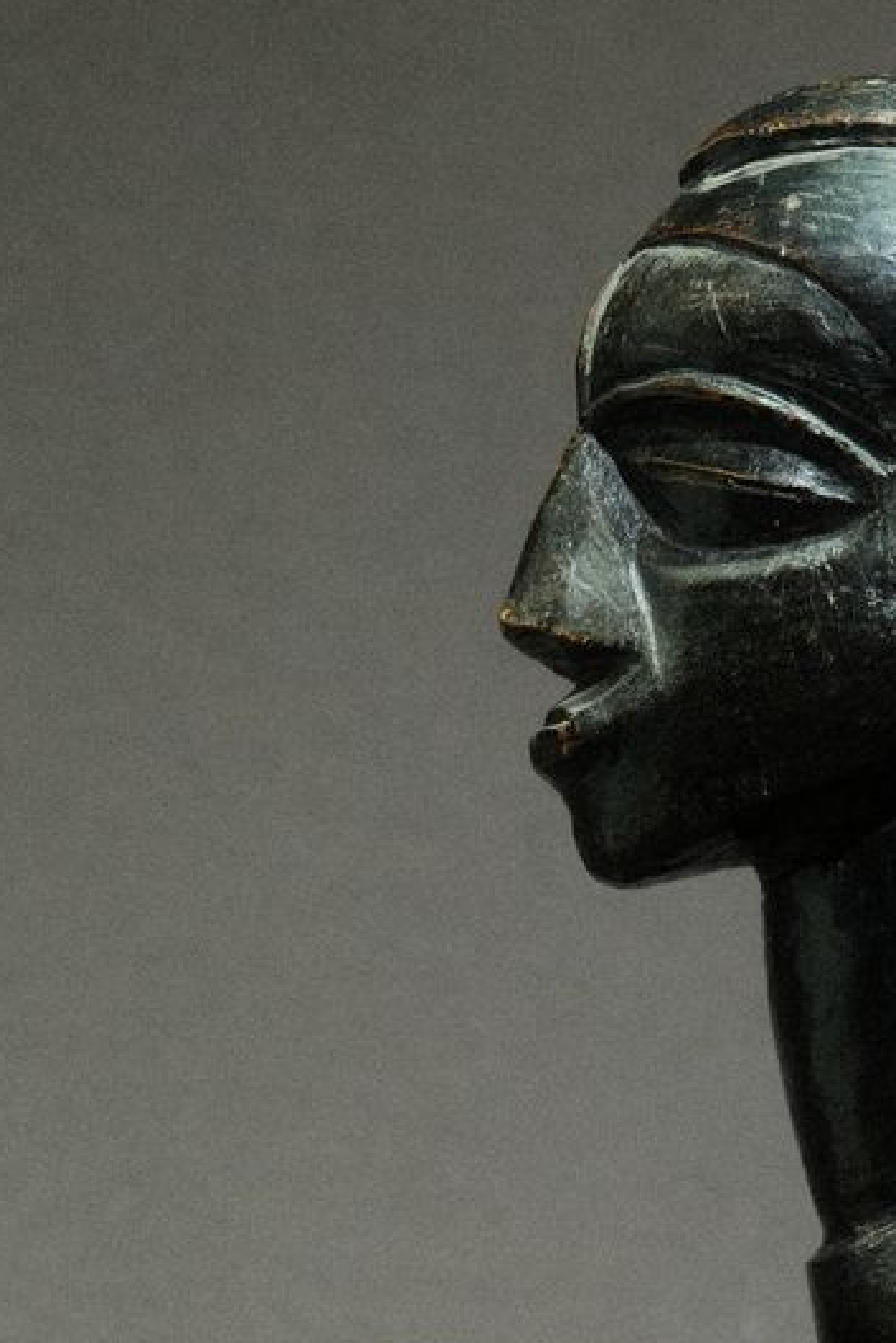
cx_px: 562
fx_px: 5223
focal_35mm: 140
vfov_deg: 14.3
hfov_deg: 9.8
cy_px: 1495
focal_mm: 39
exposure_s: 1/56
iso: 640
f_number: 3.6
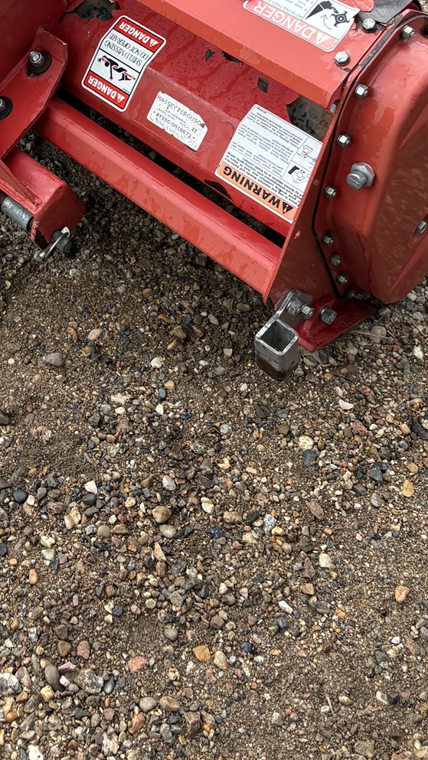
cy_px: 36
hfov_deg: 20.6
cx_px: 26
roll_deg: -1.1
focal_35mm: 57
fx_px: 1149
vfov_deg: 34.0
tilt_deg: -40.5
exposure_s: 1/363
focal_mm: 5.96
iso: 50
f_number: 1.6
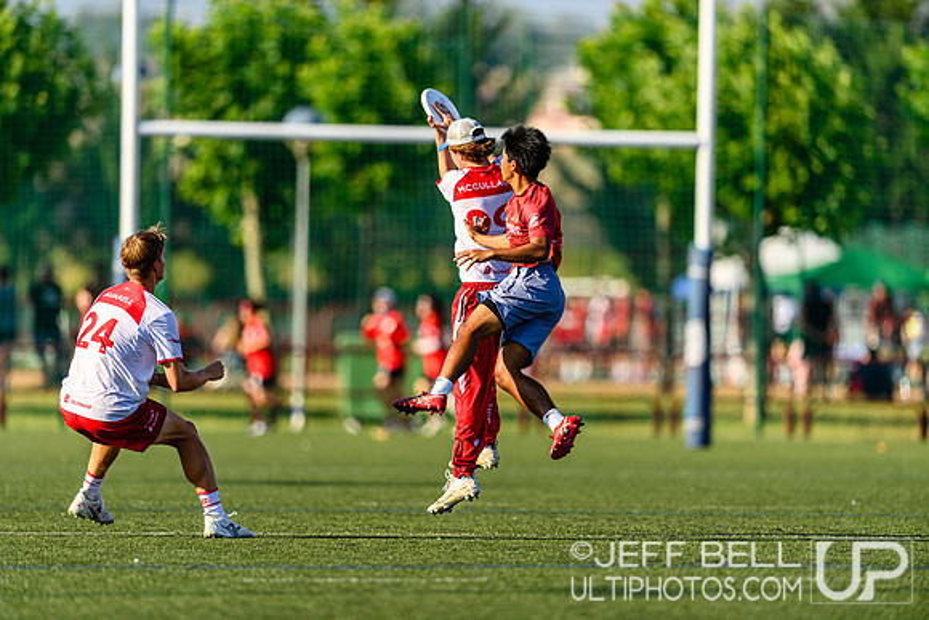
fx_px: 10324
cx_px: 464
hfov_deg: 5.2
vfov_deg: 3.4
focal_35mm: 400
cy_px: 310
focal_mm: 400
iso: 100
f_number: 3.2
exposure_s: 1/1600
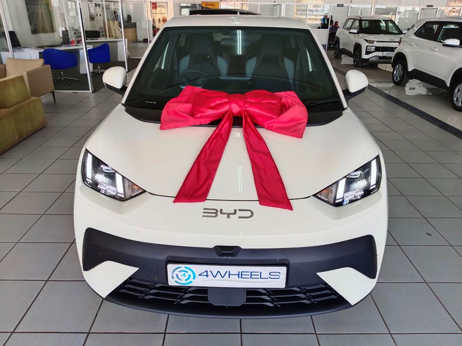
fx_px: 334
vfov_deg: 54.9
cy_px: 173
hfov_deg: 69.4
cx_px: 231
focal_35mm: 25
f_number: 1.79
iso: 340
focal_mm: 4.84
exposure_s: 1/100
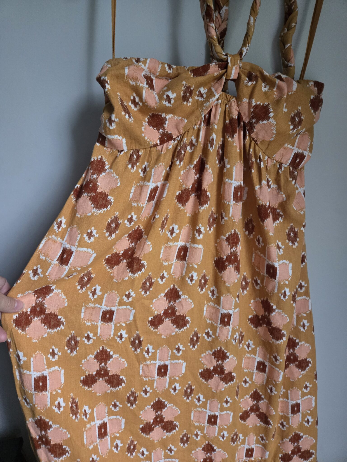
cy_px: 231
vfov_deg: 73.9
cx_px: 174
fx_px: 307
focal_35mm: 23
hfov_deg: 58.9
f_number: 1.8
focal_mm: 5.4
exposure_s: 1/60
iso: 1000
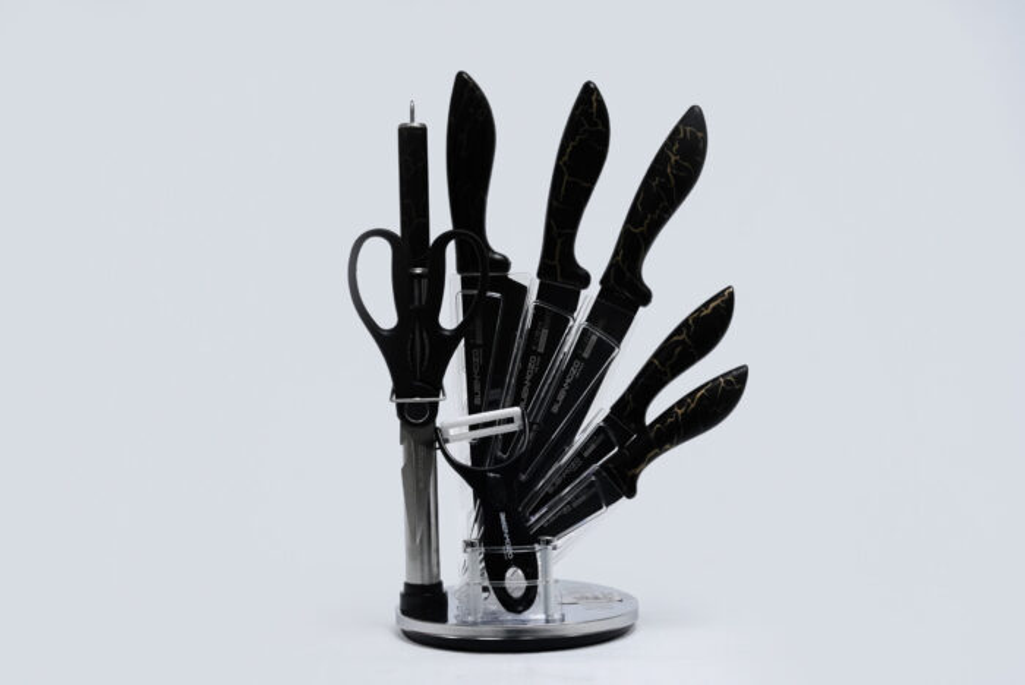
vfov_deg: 22.0
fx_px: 1767
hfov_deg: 32.4
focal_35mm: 62
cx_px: 512
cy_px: 342
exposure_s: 1/160
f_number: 16
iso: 6400
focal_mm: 62
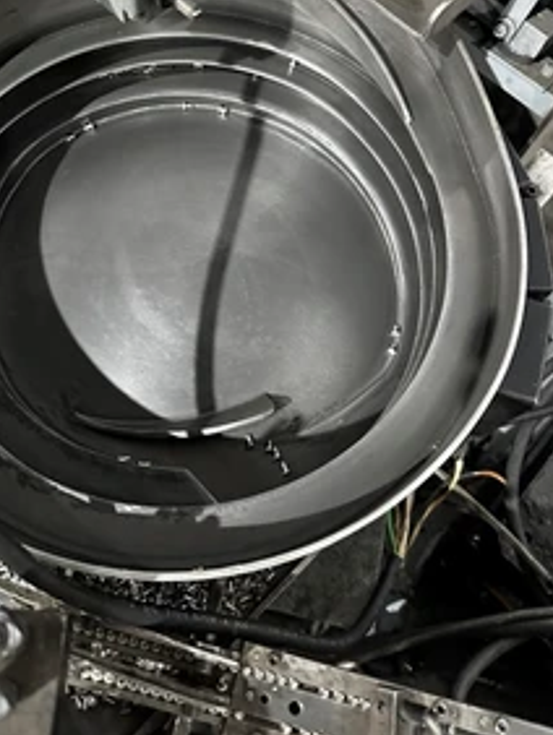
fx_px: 723
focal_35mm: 34
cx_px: 243
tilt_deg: -62.9
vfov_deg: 52.4
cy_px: 222
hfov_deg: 41.8
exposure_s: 1/40
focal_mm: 6.86
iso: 800
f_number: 1.78
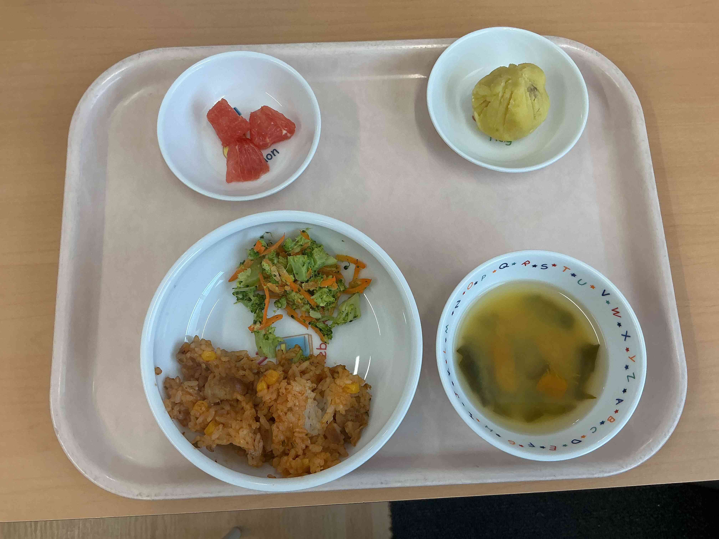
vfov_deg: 48.2
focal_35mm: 29
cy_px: 270
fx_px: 602
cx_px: 360
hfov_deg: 61.7
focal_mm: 3
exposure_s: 1/120
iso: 40
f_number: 1.8
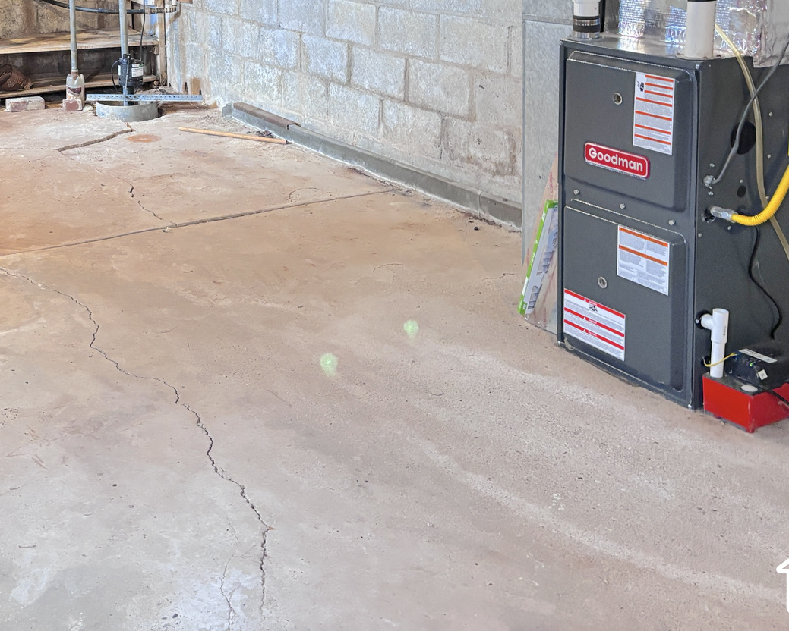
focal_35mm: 50
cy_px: 49
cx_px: 99
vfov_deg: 28.9
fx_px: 1168
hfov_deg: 35.4
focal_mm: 5.96
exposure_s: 1/30
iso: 500
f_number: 1.6
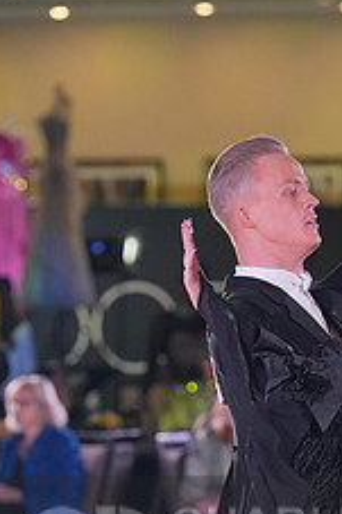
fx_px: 5480
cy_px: 552
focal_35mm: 384
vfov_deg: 5.4
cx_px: 311
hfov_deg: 3.6
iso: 2000
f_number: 4
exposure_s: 1/400
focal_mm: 150
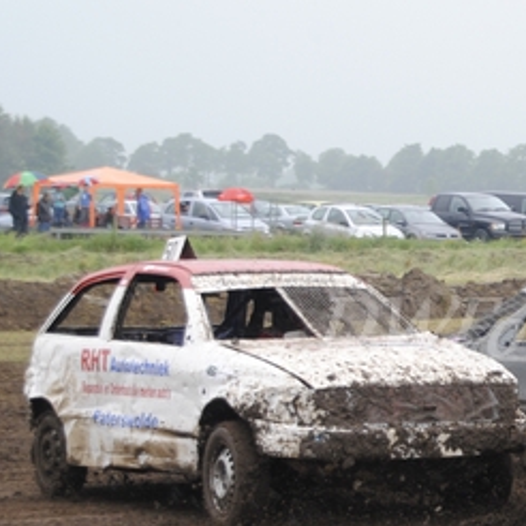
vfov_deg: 13.1
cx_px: 603
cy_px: 329
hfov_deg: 12.8
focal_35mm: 133
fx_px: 2286
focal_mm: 40
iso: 320
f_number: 4.8
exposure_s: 1/500
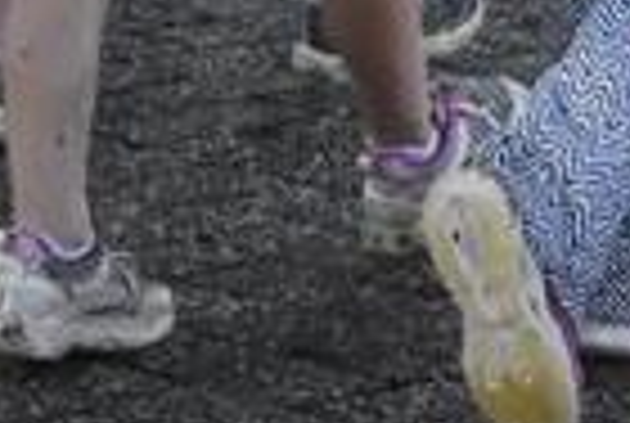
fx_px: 7190
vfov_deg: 3.3
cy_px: -938
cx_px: 783
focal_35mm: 410
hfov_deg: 5.0
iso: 8000
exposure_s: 1/1000
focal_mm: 39
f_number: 16
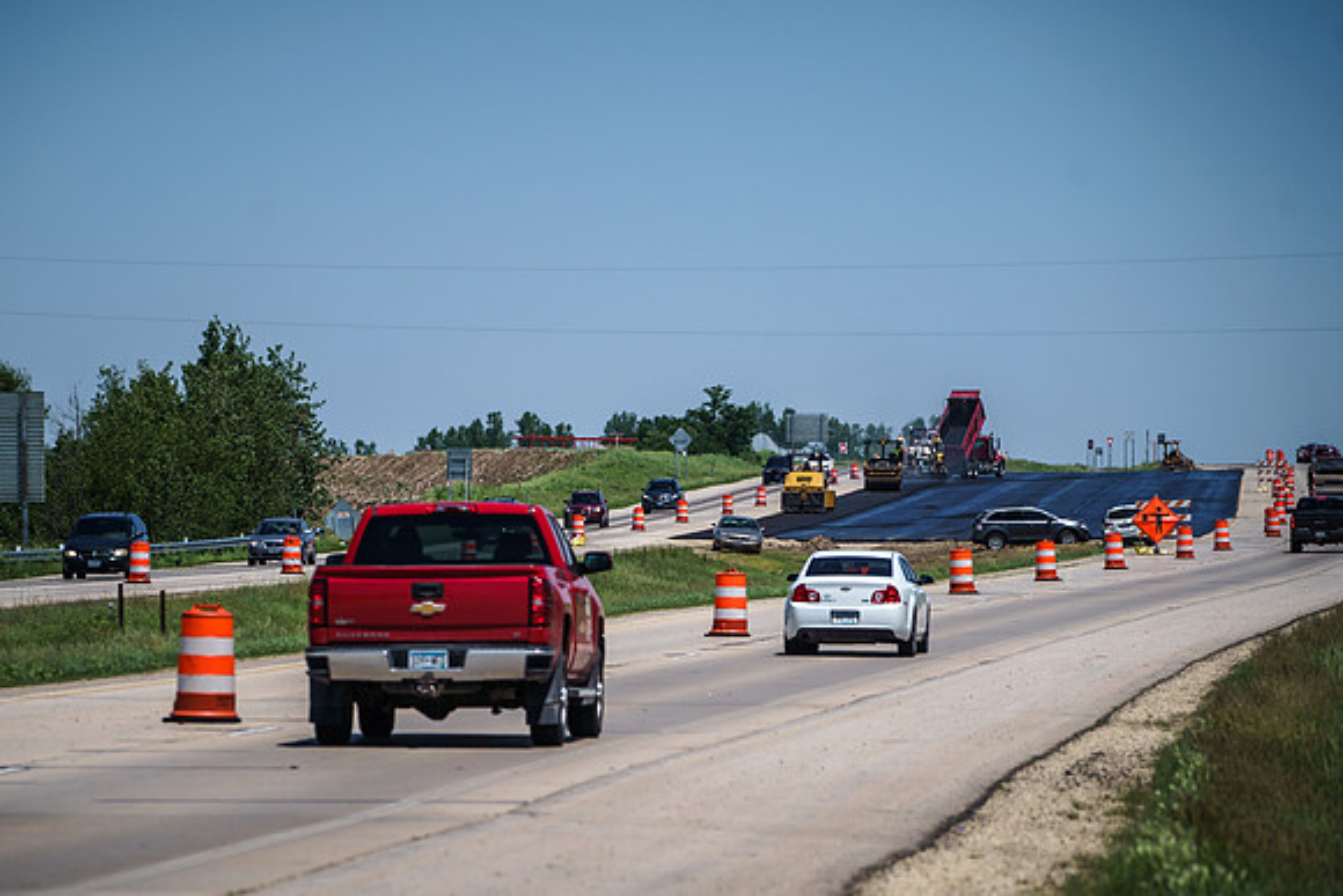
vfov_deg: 5.6
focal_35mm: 245
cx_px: 565
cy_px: 446
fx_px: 9138
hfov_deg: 8.4
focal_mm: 200
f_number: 5.6
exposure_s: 1/2500
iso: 200
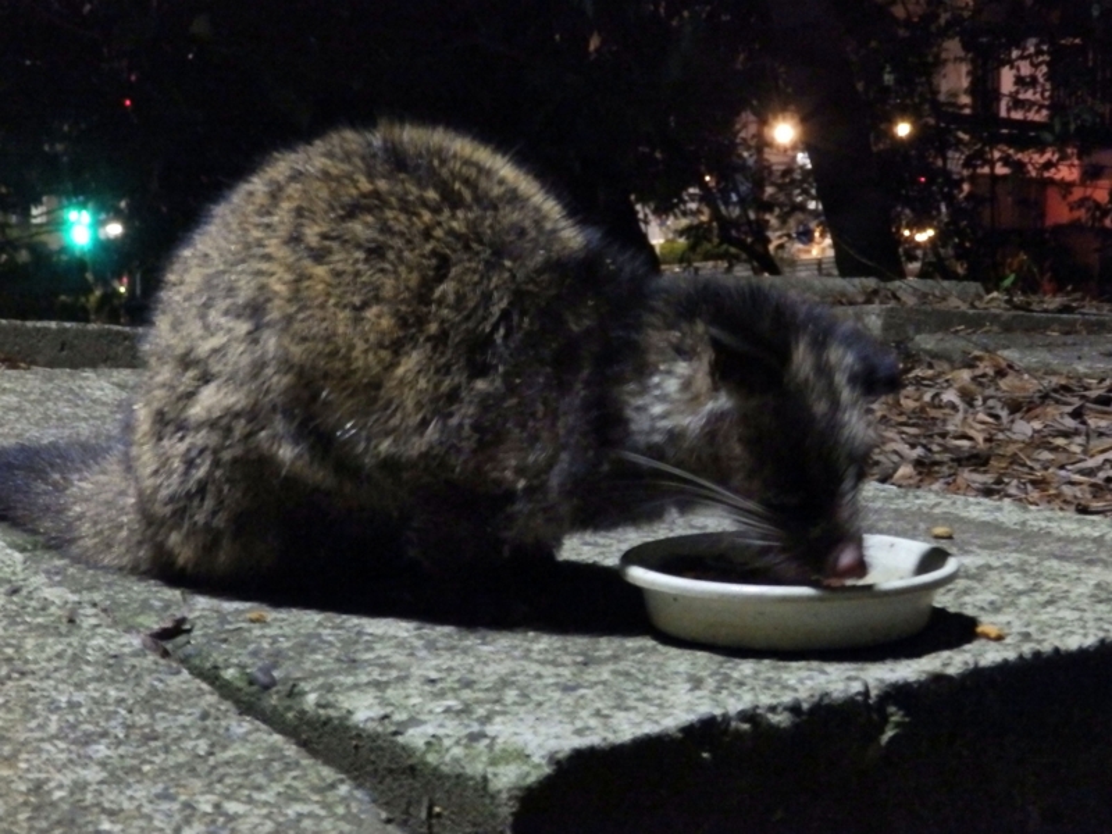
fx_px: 2184
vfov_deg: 21.6
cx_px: 556
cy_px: 417
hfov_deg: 28.6
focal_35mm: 68
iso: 1600
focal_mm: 12.2
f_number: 4.7
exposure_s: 1/5
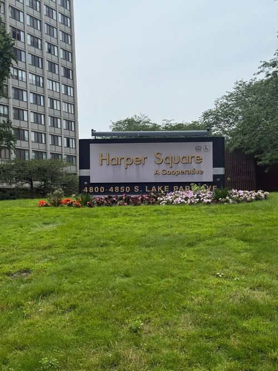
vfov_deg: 39.7
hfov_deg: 30.3
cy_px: 186
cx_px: 139
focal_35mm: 48
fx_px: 514
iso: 80
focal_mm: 6.76
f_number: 1.78
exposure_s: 1/8772
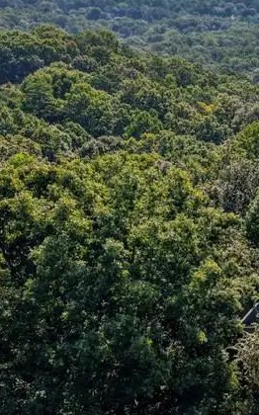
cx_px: 416
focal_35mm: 62
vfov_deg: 32.9
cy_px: 241
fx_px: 701
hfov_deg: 18.1
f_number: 1.8
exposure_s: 1/8000
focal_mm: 8.67
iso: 180
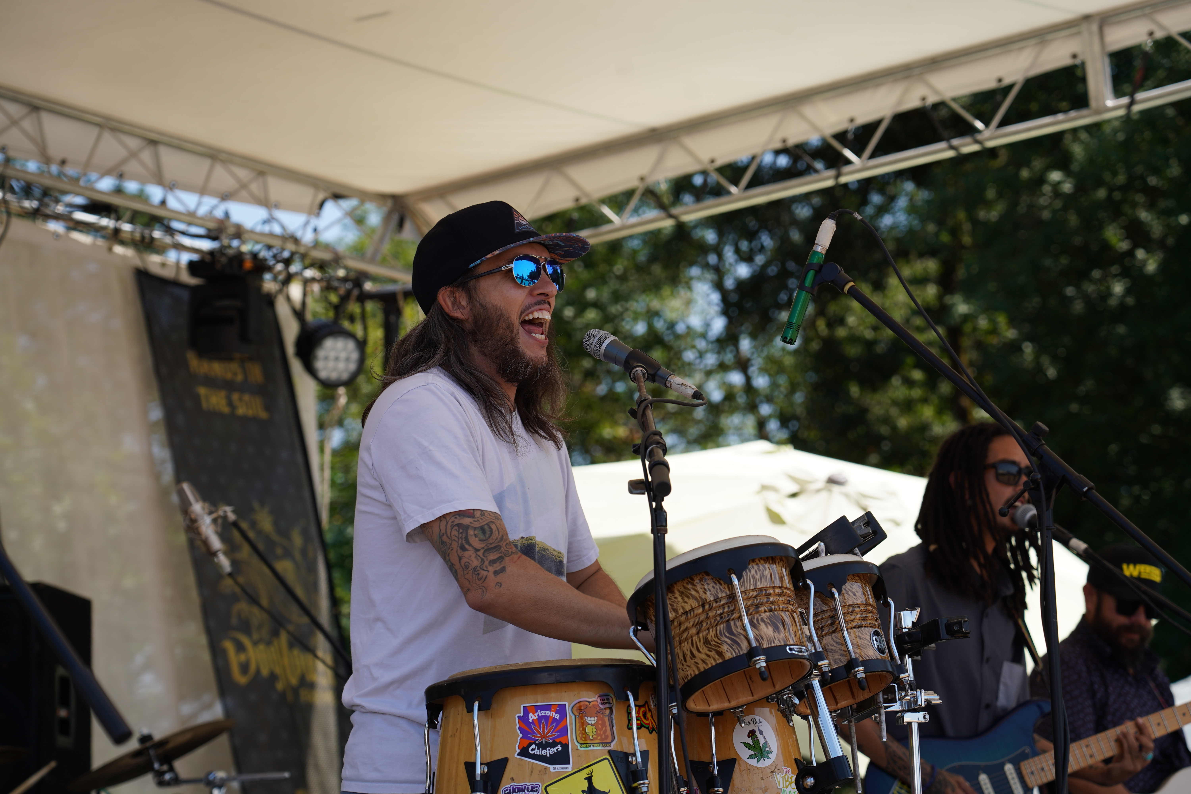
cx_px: 596
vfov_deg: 13.0
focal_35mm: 105
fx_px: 3473
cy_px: 397
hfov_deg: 19.5
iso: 100
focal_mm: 105
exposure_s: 1/320
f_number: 5.6
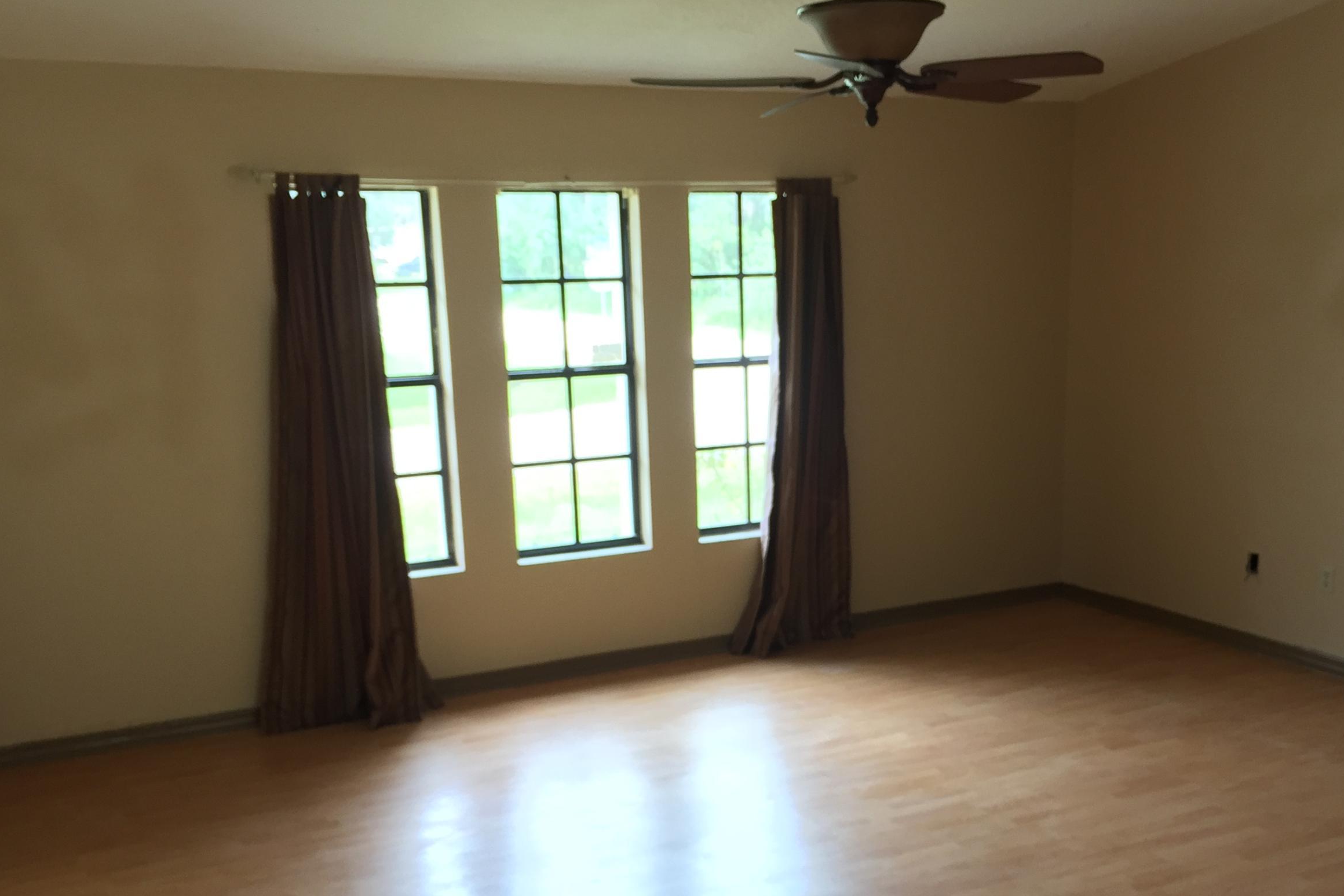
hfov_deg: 49.3
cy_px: 612
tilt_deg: -14.0
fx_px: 1456
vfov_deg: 33.8
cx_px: 802
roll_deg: +0.1
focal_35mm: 39
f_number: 2.2
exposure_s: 1/30
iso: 64
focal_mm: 4.15
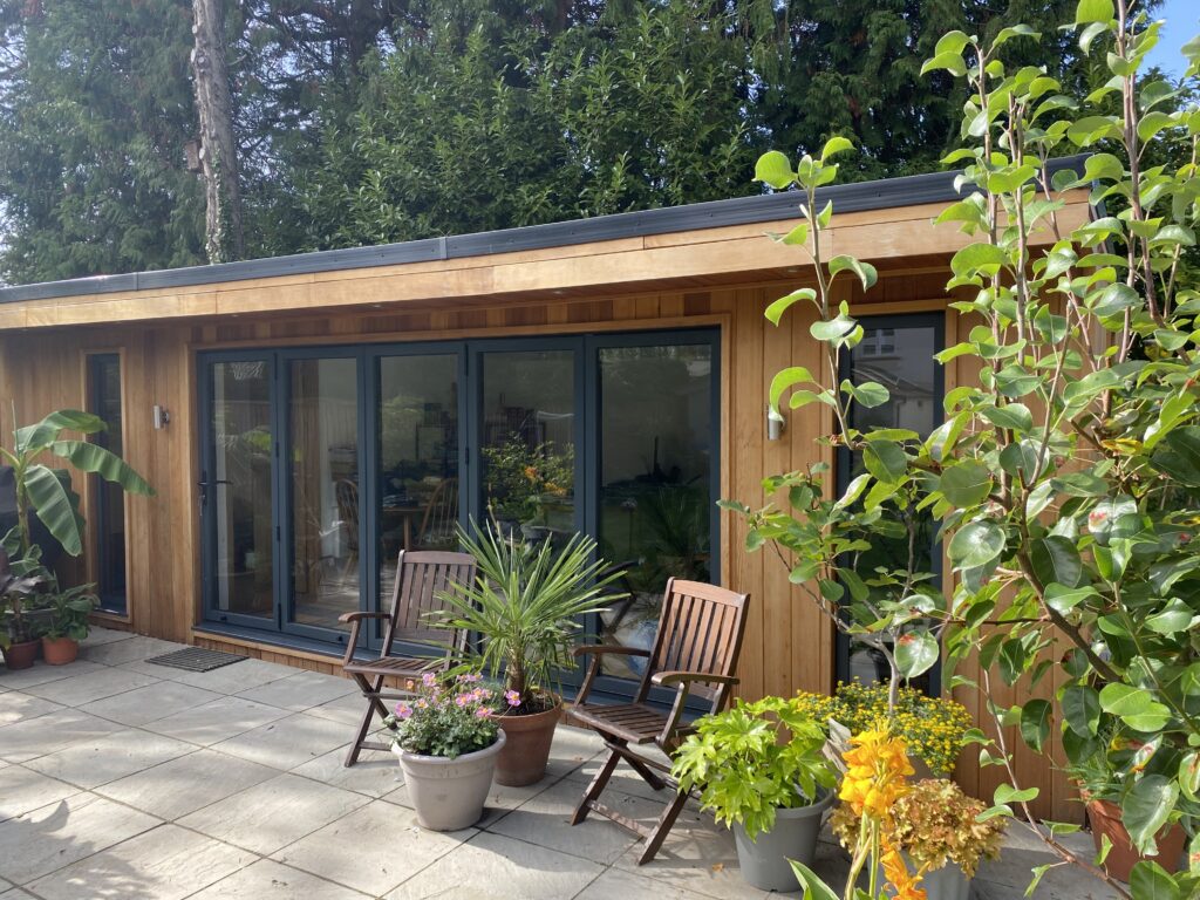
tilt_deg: -1.6
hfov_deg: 67.3
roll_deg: +0.4
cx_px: 600
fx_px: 901
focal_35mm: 26
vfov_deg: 53.1
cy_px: 450
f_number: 1.8
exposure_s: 1/522
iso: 32
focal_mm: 4.25
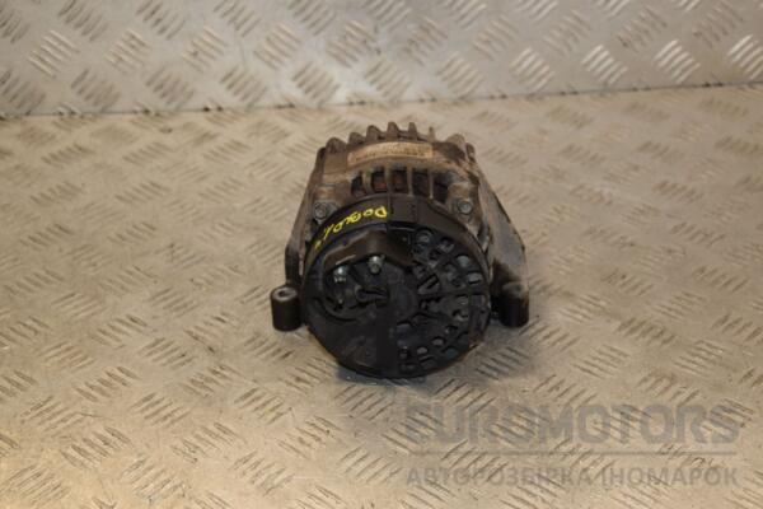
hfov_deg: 28.1
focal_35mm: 72
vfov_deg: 18.9
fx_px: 1526
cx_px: 382
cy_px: 254
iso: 800
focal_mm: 48
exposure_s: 1/200
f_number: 6.3
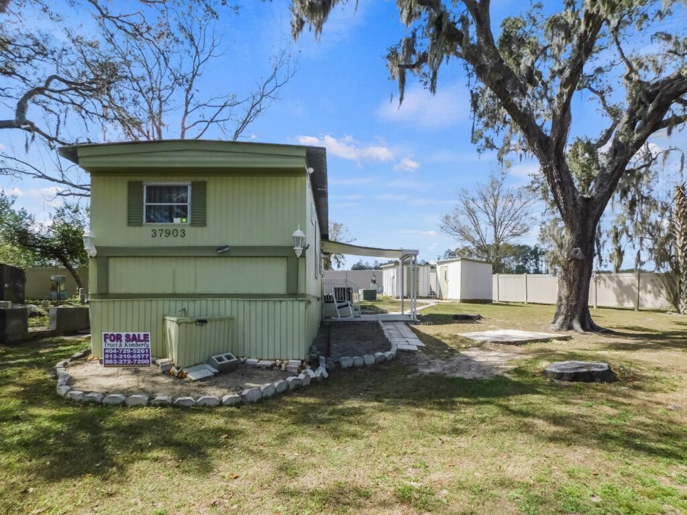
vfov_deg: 58.9
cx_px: 344
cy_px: 258
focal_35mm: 23
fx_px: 456
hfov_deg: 73.9
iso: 125
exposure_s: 1/1000
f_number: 3
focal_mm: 4
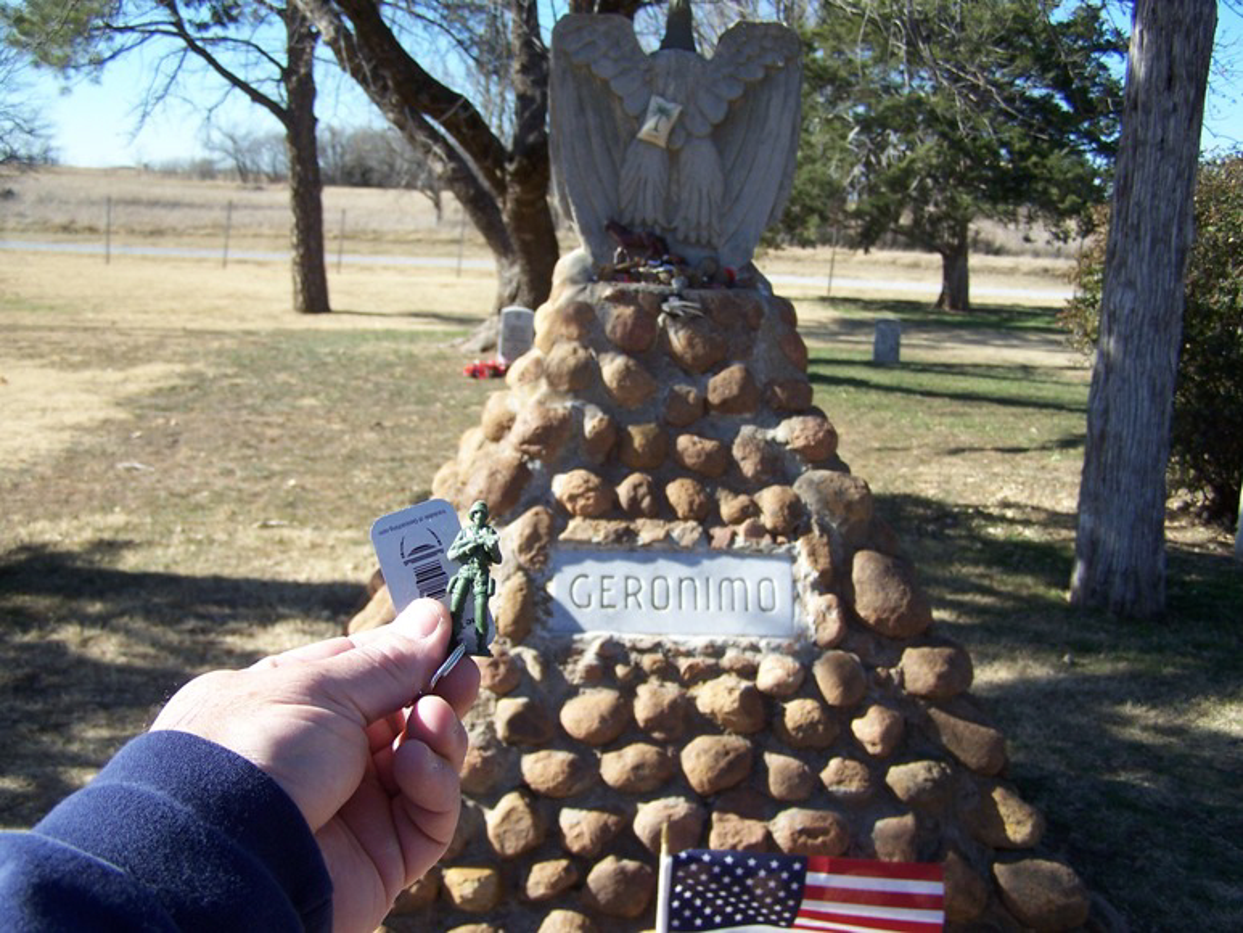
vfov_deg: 37.7
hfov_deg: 49.0
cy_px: 466
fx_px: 1365
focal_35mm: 38
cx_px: 622
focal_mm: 6.3
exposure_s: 1/750
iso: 80
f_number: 2.8
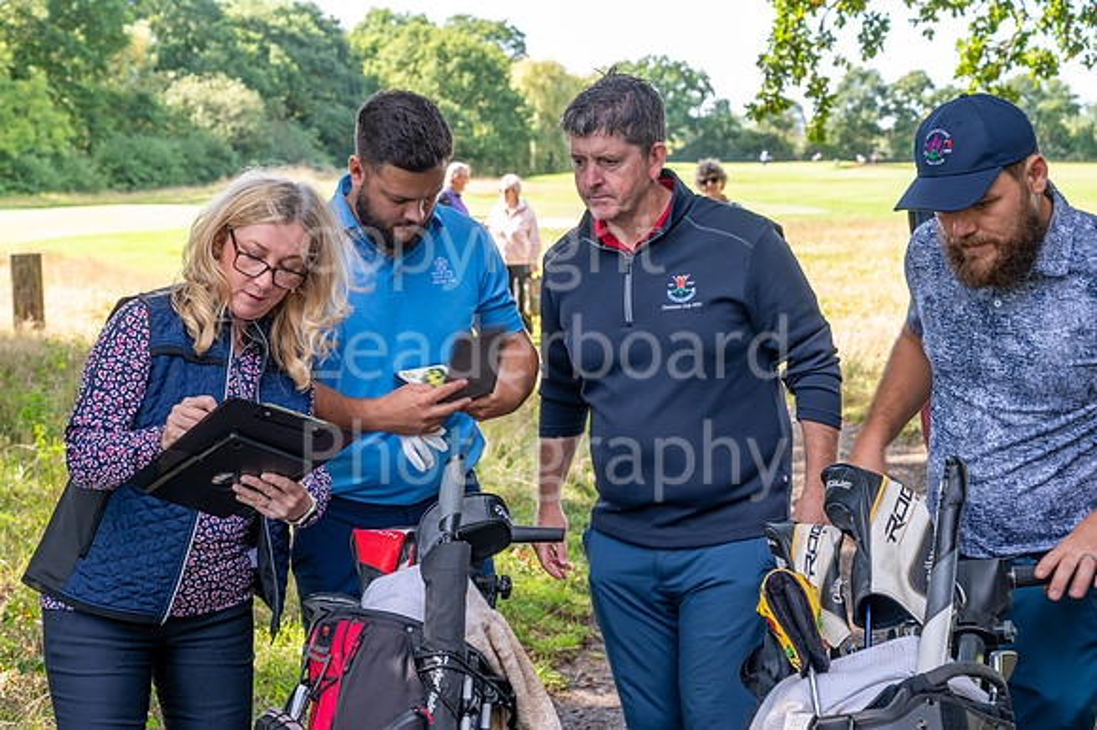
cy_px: 365
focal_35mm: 55
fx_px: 1675
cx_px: 548
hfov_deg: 36.3
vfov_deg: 24.6
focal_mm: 55
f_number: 6.3
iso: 100
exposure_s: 1/50
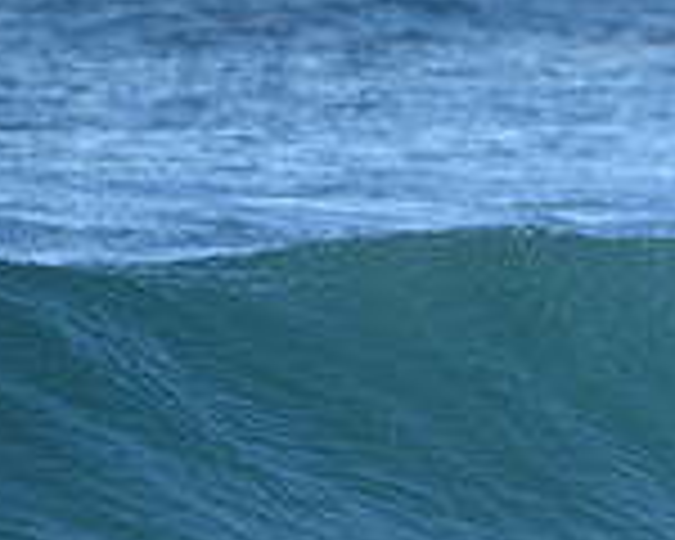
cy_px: 322
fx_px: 44510
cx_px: 1267
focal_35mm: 2228
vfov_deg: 0.7
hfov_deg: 0.9
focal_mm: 500
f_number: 5.6
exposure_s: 1/2000
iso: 640
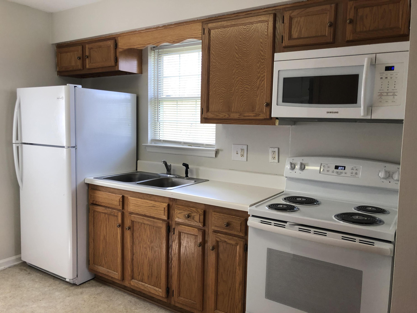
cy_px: 156
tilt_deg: -5.9
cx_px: 208
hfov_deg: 63.4
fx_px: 337
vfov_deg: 49.7
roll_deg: -1.5
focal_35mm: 28
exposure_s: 1/40
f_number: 1.8
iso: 25
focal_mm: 3.99
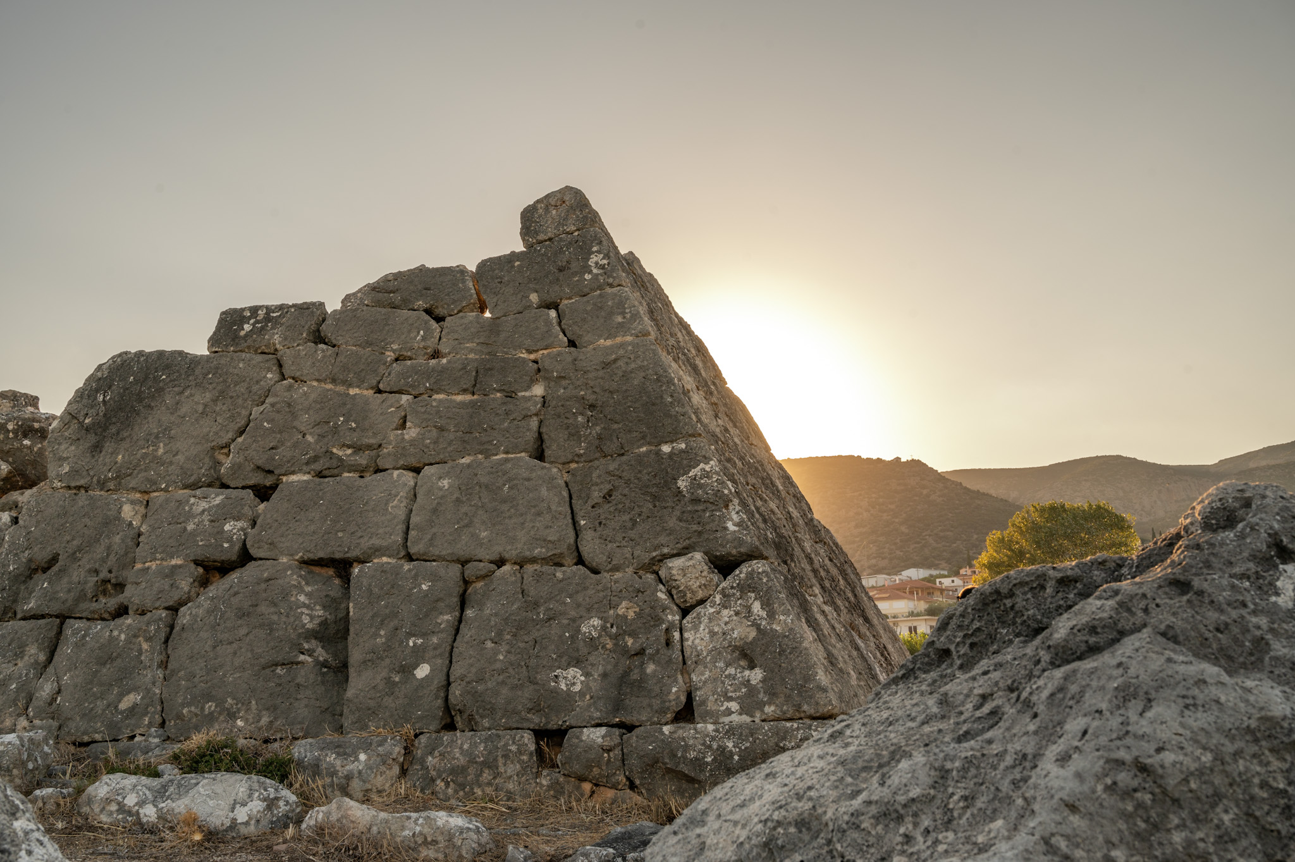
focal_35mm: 34
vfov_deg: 38.3
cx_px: 648
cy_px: 431
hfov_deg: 55.1
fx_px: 1240
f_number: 10
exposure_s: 1/160
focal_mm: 34.5
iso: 100
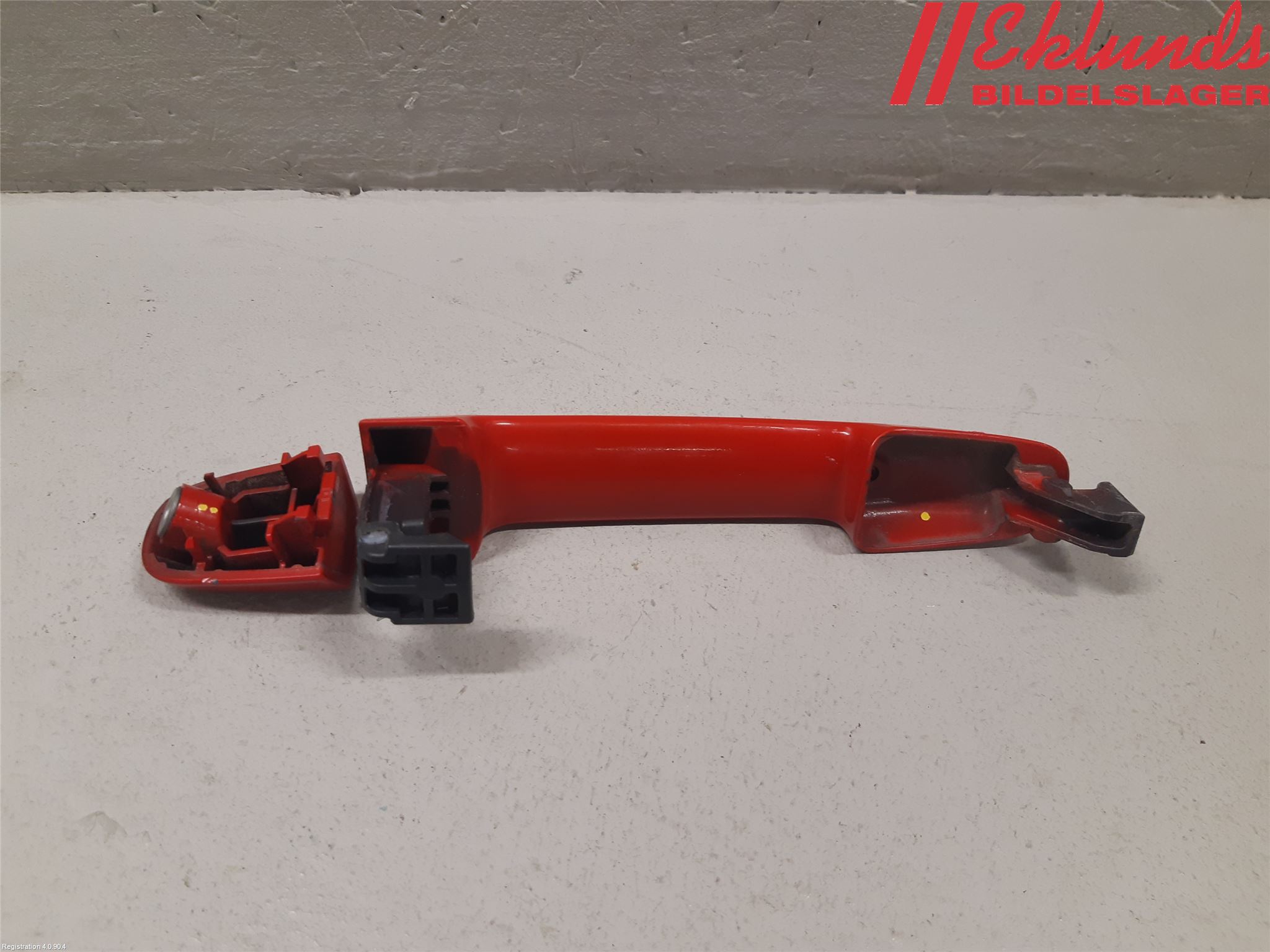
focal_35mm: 26
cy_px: 476
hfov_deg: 67.3
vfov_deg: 53.1
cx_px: 635
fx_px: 954
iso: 125
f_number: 1.7
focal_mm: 3.93
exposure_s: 1/50
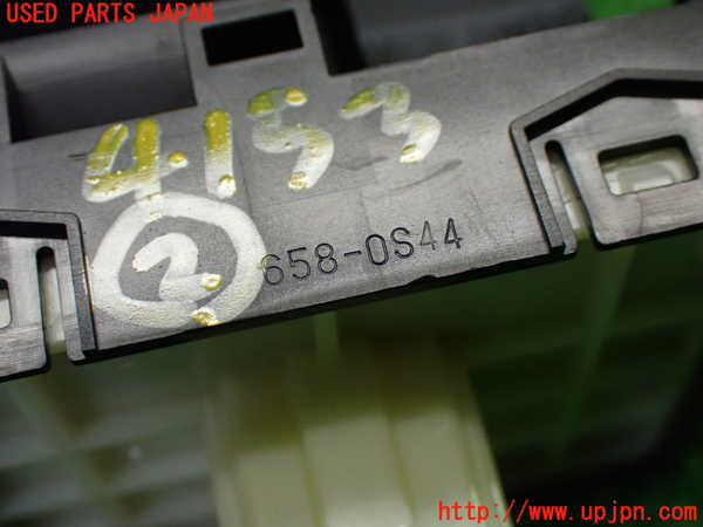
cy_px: 264
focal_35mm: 58
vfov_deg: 25.2
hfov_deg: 33.2
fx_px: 1178
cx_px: 352
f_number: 3.5
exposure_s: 1/160
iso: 800
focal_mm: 10.35
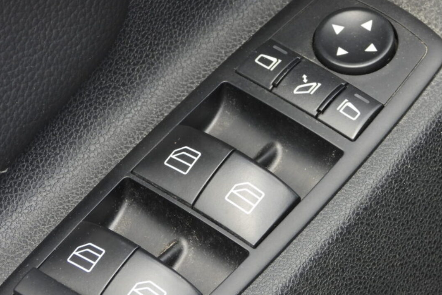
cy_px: 189
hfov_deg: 7.8
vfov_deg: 5.2
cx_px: 243
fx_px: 3254
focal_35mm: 265
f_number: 4
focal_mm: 30.5
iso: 100
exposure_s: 1/100
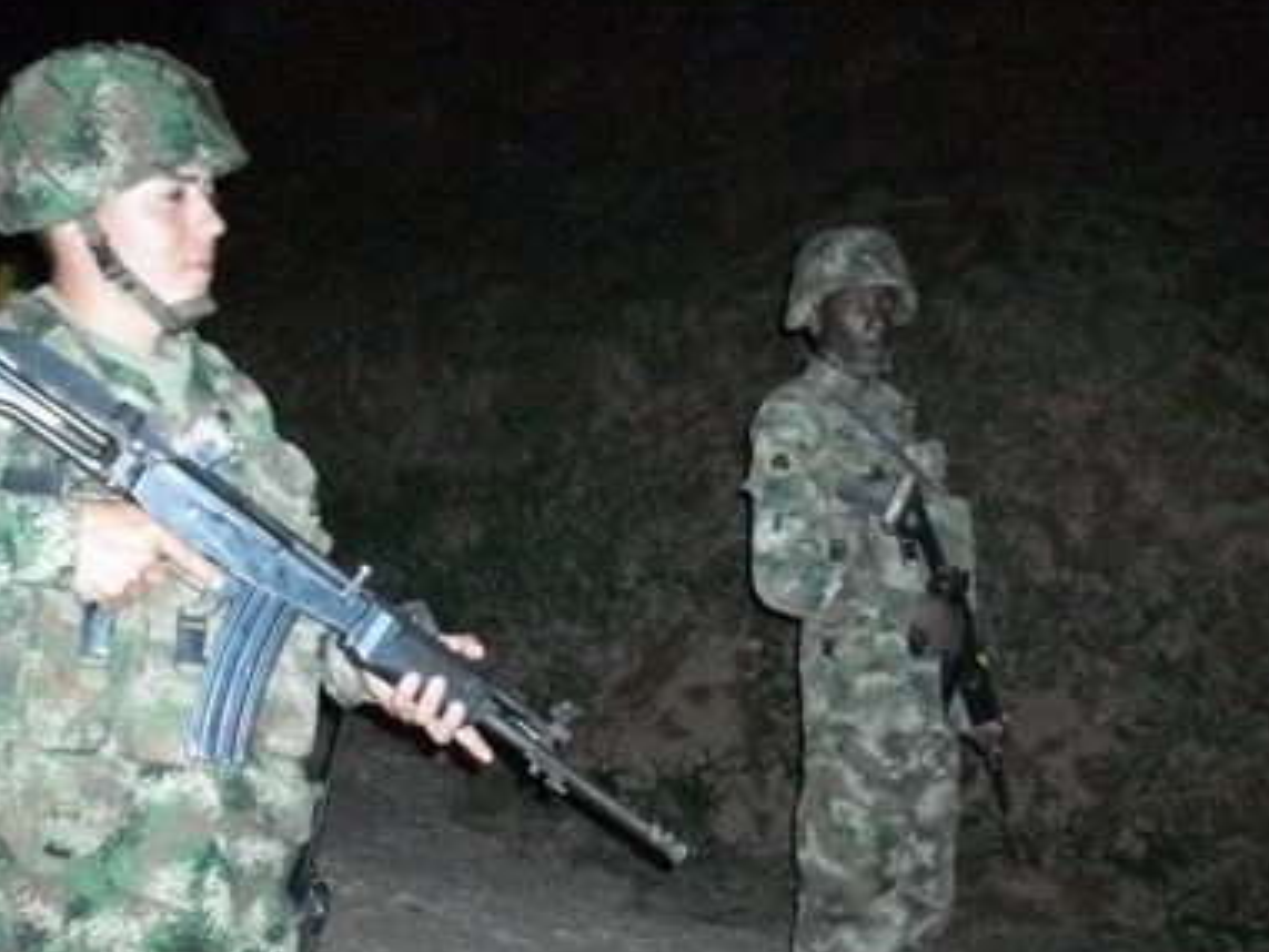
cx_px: 610
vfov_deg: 34.3
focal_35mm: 42
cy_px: 524
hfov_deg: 44.8
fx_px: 1540
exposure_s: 1/60
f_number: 2.8
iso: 800
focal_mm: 5.7
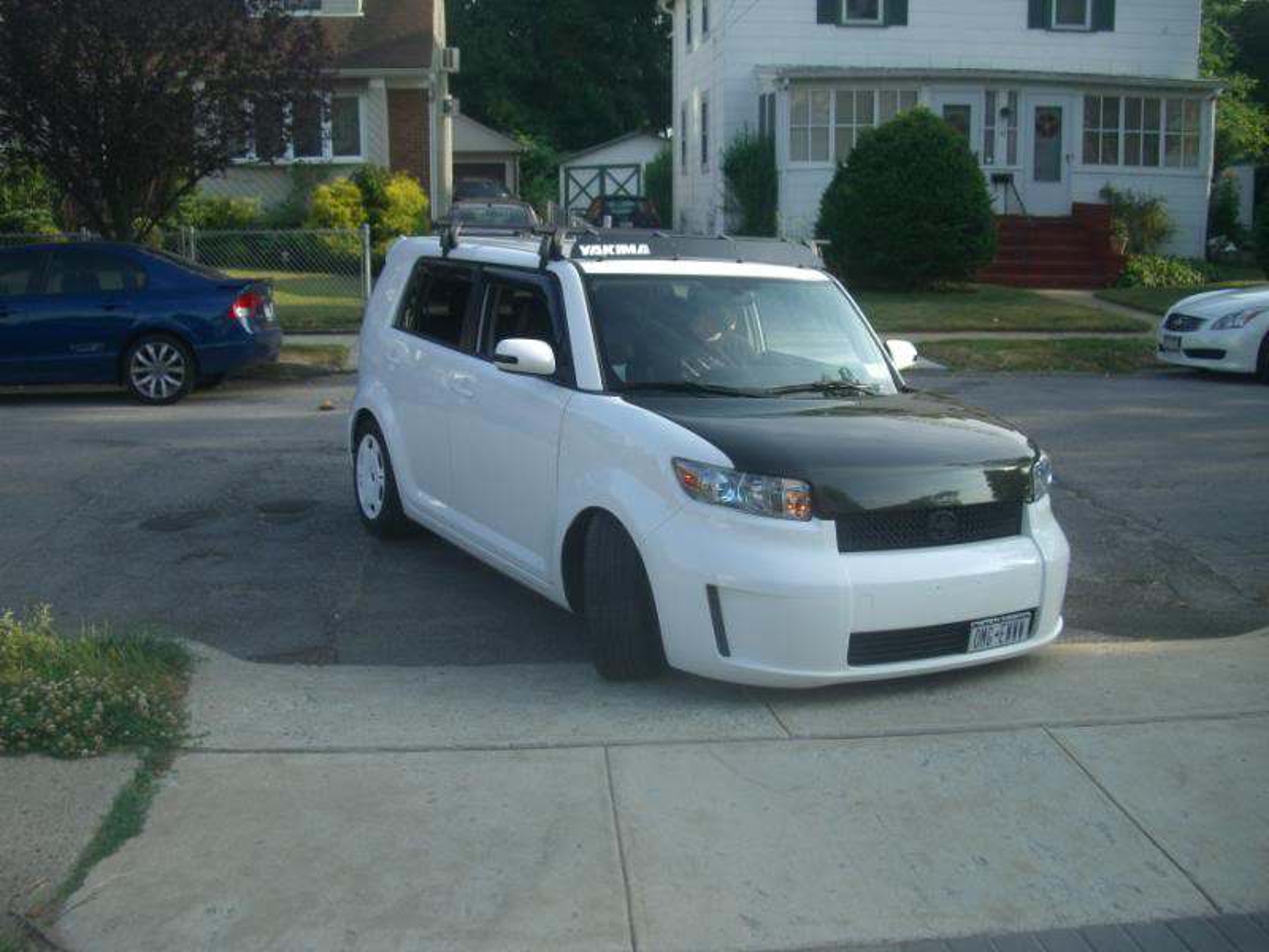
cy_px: 476
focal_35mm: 38
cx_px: 634
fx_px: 1393
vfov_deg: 37.7
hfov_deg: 49.0
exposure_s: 1/320
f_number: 2.8
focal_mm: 7.9
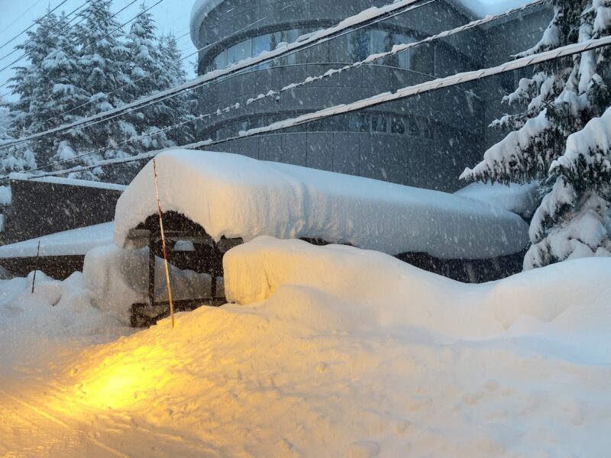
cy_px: 229
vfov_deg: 53.1
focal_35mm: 26
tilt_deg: +2.8
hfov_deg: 67.3
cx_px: 306
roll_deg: -2.3
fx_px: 459
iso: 32
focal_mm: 4.25
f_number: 1.8
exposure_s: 1/120
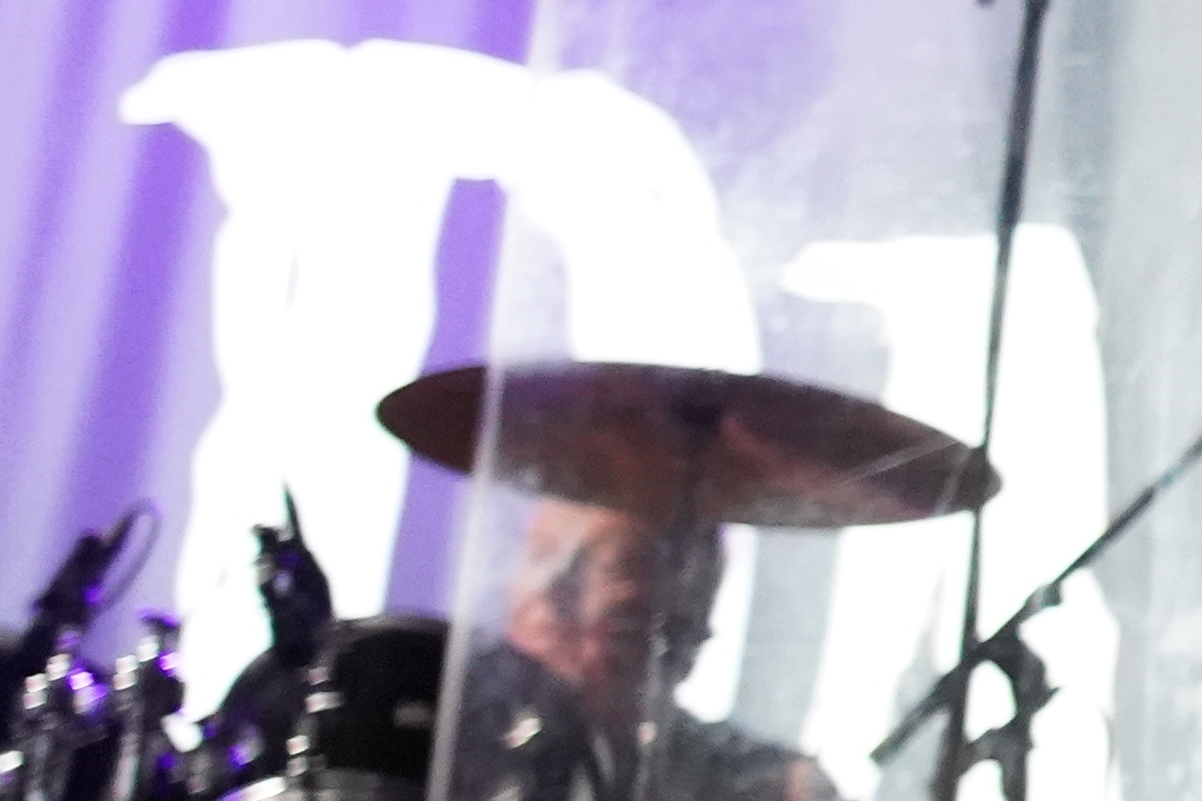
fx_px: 7144
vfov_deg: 6.4
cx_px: 2833
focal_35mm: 214
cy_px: 235
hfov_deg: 8.8
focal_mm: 45
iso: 6400
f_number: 4
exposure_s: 1/160
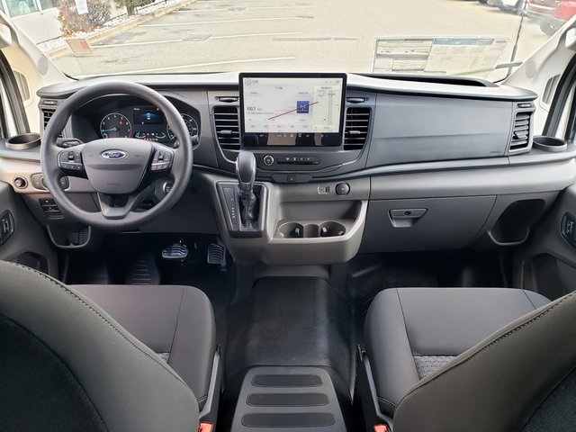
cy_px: 216
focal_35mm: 26
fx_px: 433
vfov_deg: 53.1
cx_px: 288
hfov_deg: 67.3
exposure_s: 1/35
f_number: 2.4
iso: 100
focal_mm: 4.3
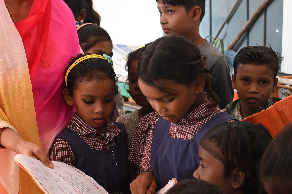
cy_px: 90
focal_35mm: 92
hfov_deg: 22.0
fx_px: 746
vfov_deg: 14.9
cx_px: 95
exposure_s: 1/60
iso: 1600
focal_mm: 43
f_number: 4
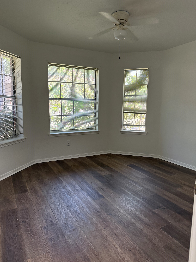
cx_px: 98
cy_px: 131
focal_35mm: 24
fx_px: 181
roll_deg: -1.1
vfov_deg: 71.6
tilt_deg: -8.5
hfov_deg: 56.8
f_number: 1.78
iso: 250
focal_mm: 6.76
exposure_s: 1/120
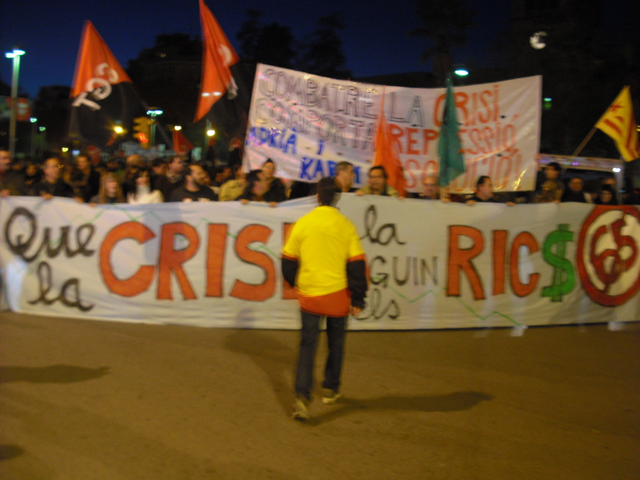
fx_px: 703
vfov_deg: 37.7
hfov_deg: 49.0
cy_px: 240
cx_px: 320
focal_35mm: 38
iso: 200
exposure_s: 1/8
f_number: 2.8
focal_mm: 6.2
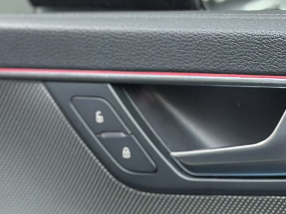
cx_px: 425
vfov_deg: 7.8
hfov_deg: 10.3
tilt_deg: -15.1
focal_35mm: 186
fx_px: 1536
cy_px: 313
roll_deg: -0.2
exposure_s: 1/50
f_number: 1.78
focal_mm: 6.86
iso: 250
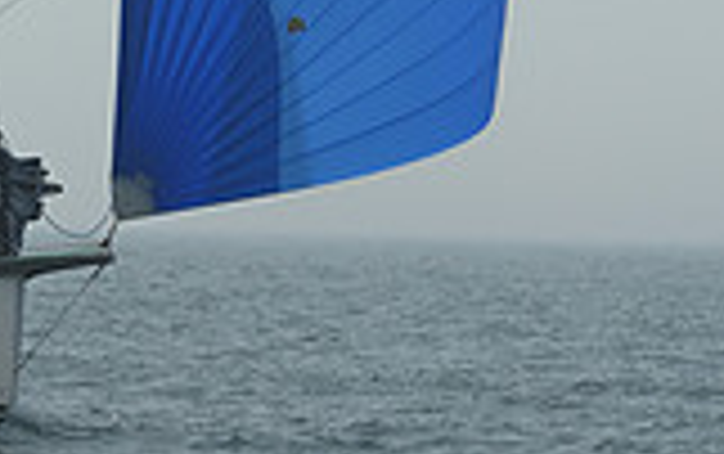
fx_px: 7407
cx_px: -65
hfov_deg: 5.6
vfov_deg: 3.4
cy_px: -814
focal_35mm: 375
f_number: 10
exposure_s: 1/1250
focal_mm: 102
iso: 320
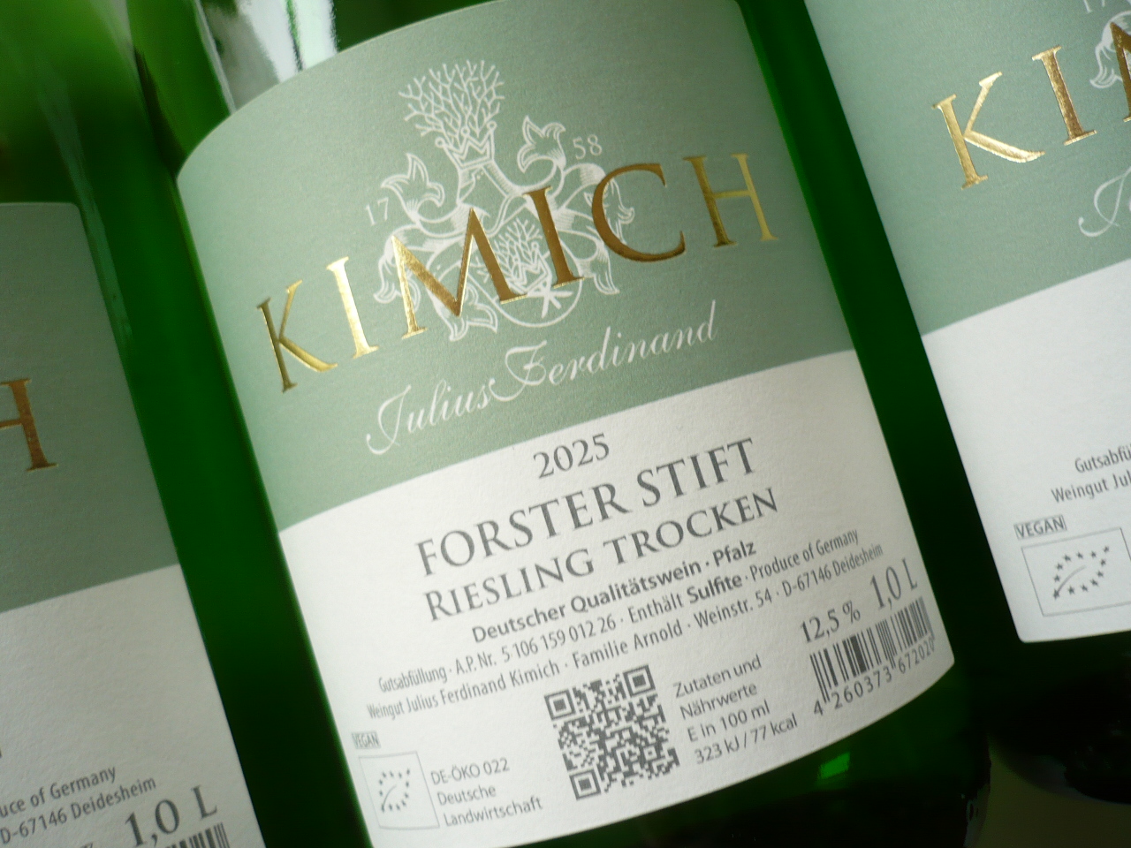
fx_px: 1144
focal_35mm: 35
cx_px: 566
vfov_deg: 40.7
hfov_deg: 52.6
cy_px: 424
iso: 100
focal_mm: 5.8
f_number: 2.8
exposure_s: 1/50
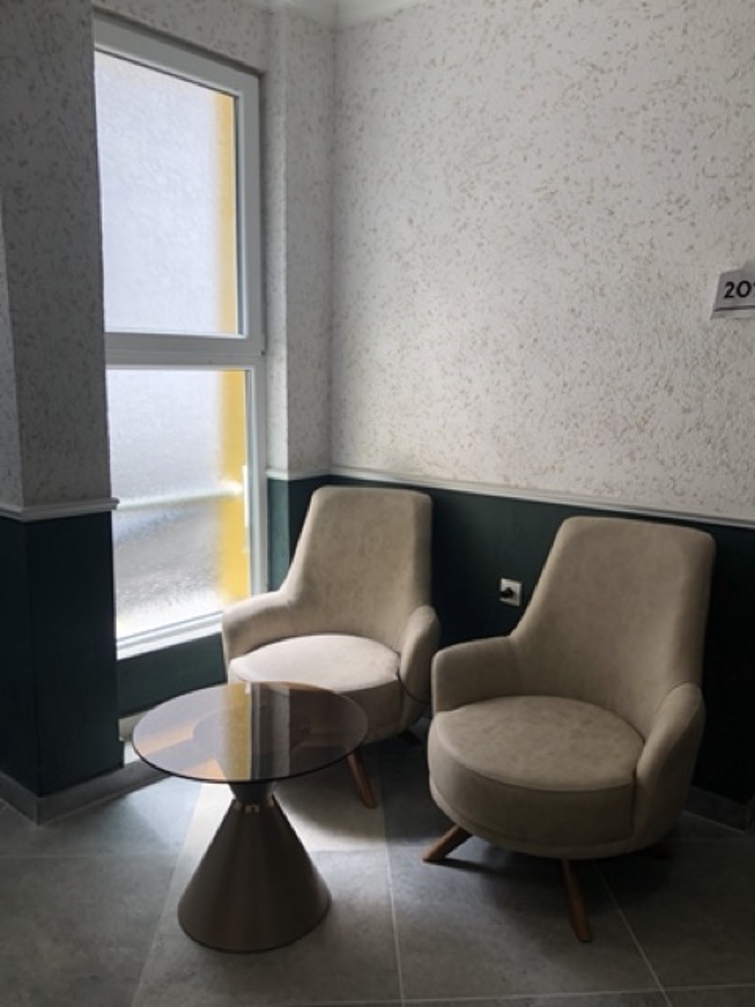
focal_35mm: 28
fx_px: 814
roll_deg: -0.8
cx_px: 378
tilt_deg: -8.8
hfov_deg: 49.7
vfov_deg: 63.4
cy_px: 504
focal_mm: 4
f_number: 1.8
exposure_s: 1/169
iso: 20
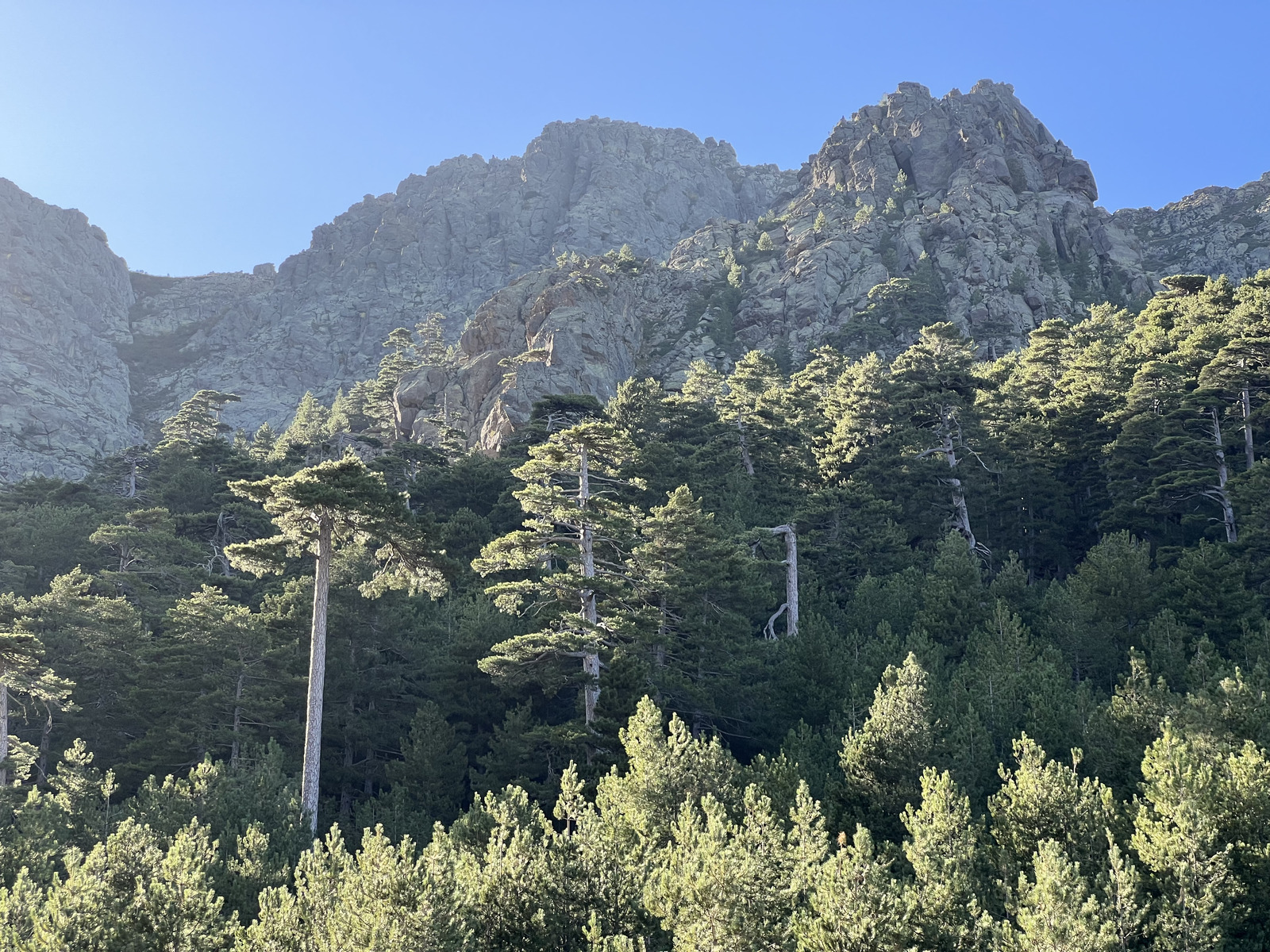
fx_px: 2825
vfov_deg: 19.1
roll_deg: +1.7
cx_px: 635
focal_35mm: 77
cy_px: 476
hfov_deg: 25.3
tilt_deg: +21.6
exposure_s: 1/112
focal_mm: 9
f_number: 2.8
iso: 32
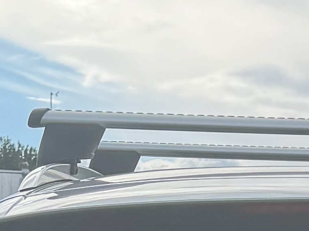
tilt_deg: -9.0
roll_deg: -1.4
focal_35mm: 179
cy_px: 596
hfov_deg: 10.8
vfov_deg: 7.6
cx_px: 378
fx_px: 1597
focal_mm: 6.76
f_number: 1.78
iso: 100
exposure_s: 1/1770
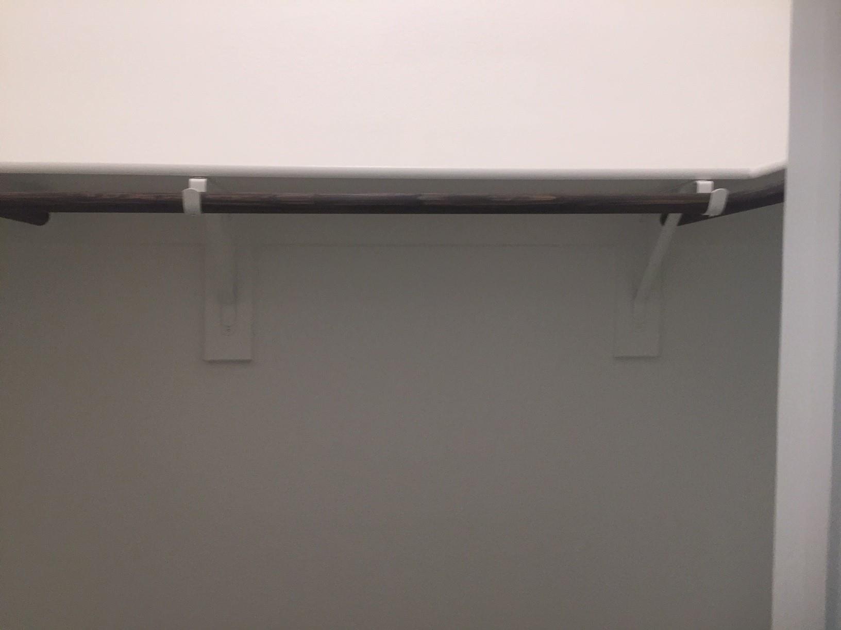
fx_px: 705
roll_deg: -1.9
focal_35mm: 29
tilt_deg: -3.9
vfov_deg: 48.2
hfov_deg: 61.7
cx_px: 420
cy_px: 315
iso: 50
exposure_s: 1/30
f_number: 2.2
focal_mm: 4.15
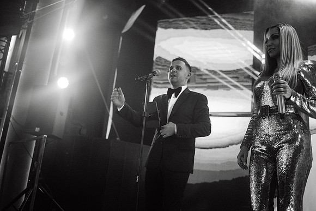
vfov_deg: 37.9
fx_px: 307
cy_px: 106
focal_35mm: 35
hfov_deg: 54.4
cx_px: 158
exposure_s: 1/250
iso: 4000
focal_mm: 35
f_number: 1.8
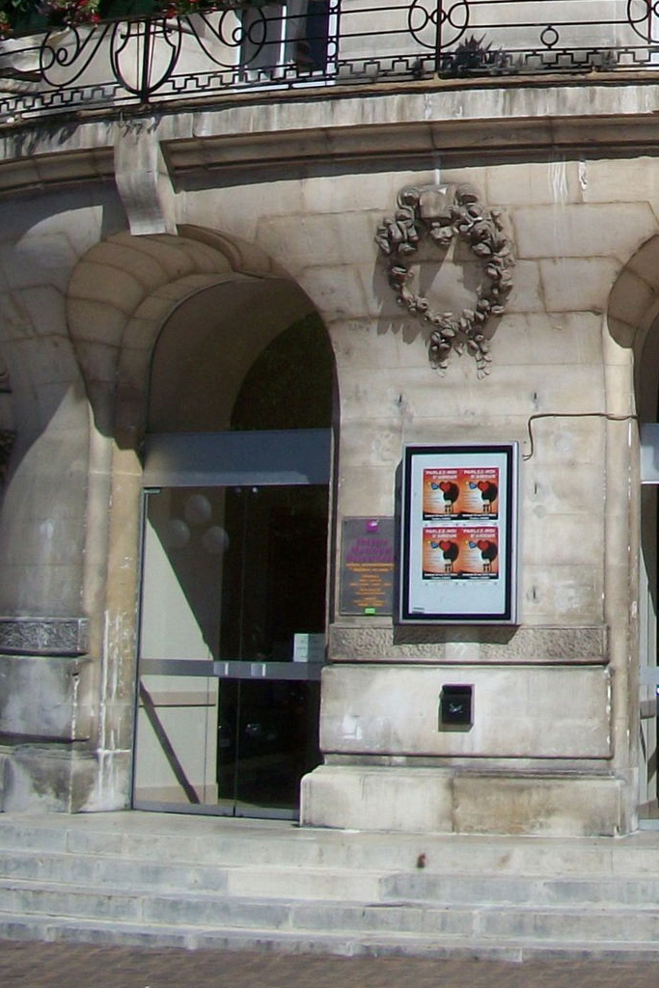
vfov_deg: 21.0
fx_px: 2498
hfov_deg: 14.5
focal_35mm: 91
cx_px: 816
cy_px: -165
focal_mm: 6.3
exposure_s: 1/640
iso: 80
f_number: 5.6
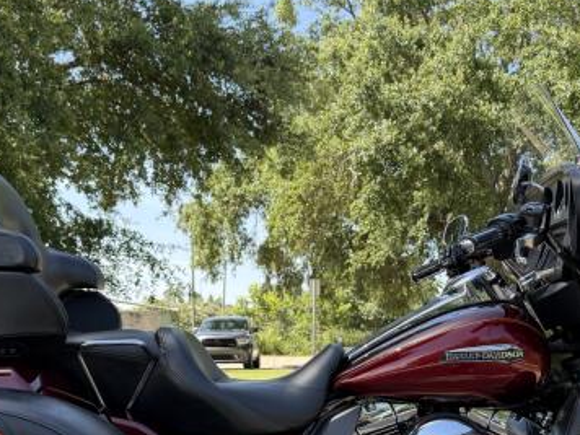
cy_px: 389
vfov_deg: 26.2
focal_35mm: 54
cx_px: 290
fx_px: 905
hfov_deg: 35.5
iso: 100
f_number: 1.78
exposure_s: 1/909
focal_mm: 6.76
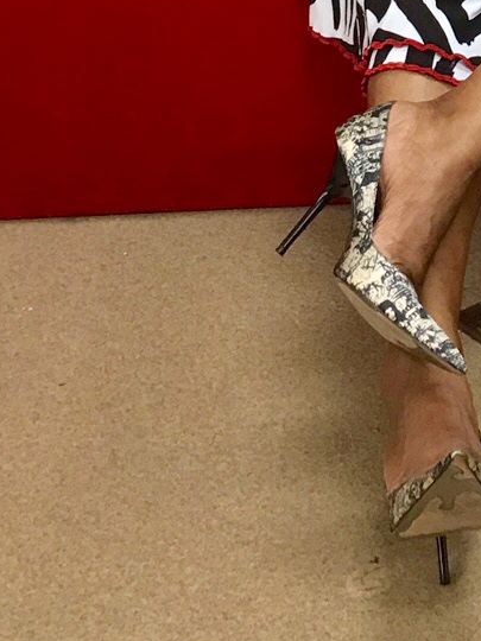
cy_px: -449
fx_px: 2038
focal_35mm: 110
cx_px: 618
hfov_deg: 13.0
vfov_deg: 15.7
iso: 25
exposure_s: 1/15
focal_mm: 4.15
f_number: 2.2
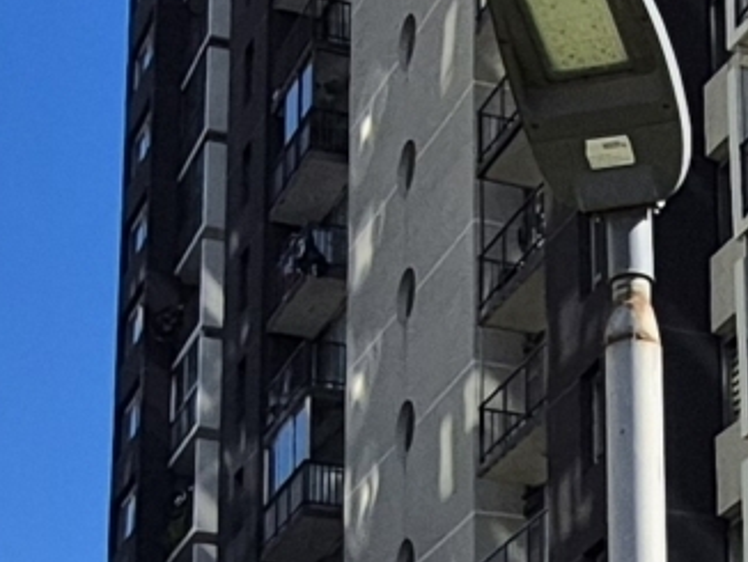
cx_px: 709
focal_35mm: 102
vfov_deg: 14.2
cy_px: 629
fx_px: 2206
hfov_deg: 18.8
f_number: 2.2
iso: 50
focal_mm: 1.74
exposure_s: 1/1916
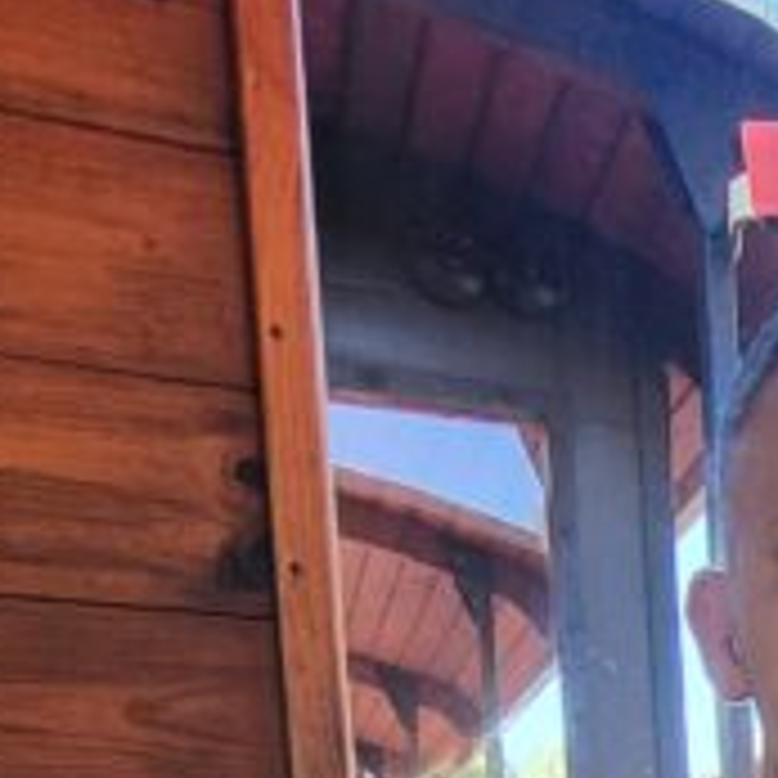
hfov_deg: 20.5
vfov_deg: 20.7
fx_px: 1729
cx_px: 1264
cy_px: 1241
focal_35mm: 68
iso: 50
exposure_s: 1/100
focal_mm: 1.74
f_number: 2.2
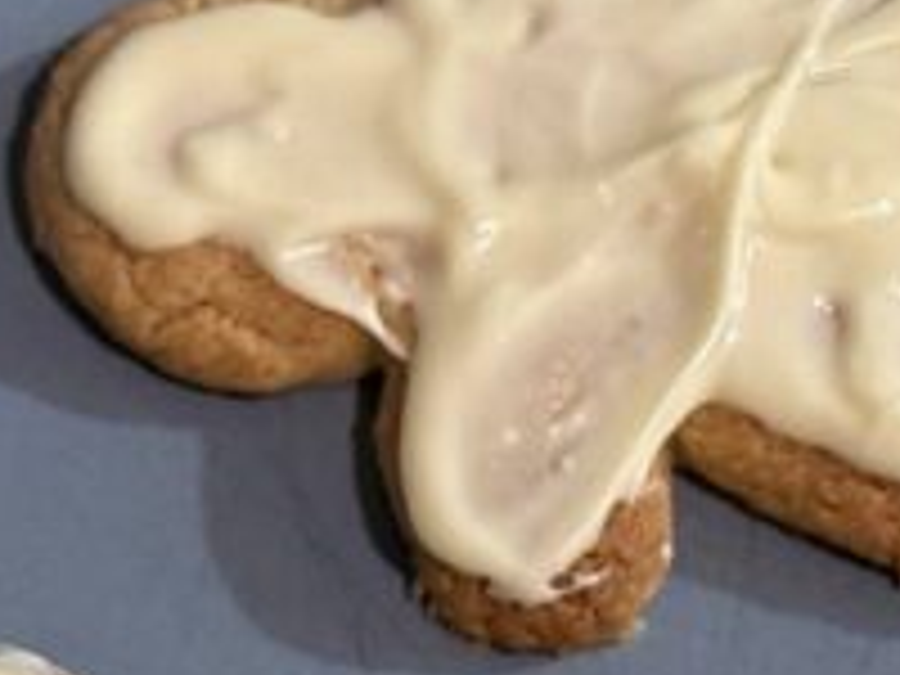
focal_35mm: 184
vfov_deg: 8.0
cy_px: 918
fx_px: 4784
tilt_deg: -65.1
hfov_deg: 10.7
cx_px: 706
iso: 320
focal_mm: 6.76
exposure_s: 1/33
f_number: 1.78
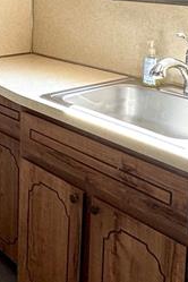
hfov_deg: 20.9
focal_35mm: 60
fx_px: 470
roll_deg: +0.4
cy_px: 27
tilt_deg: -7.8
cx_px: -44
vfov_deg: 31.8
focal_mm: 2.22
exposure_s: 1/99
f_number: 2.2
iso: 80
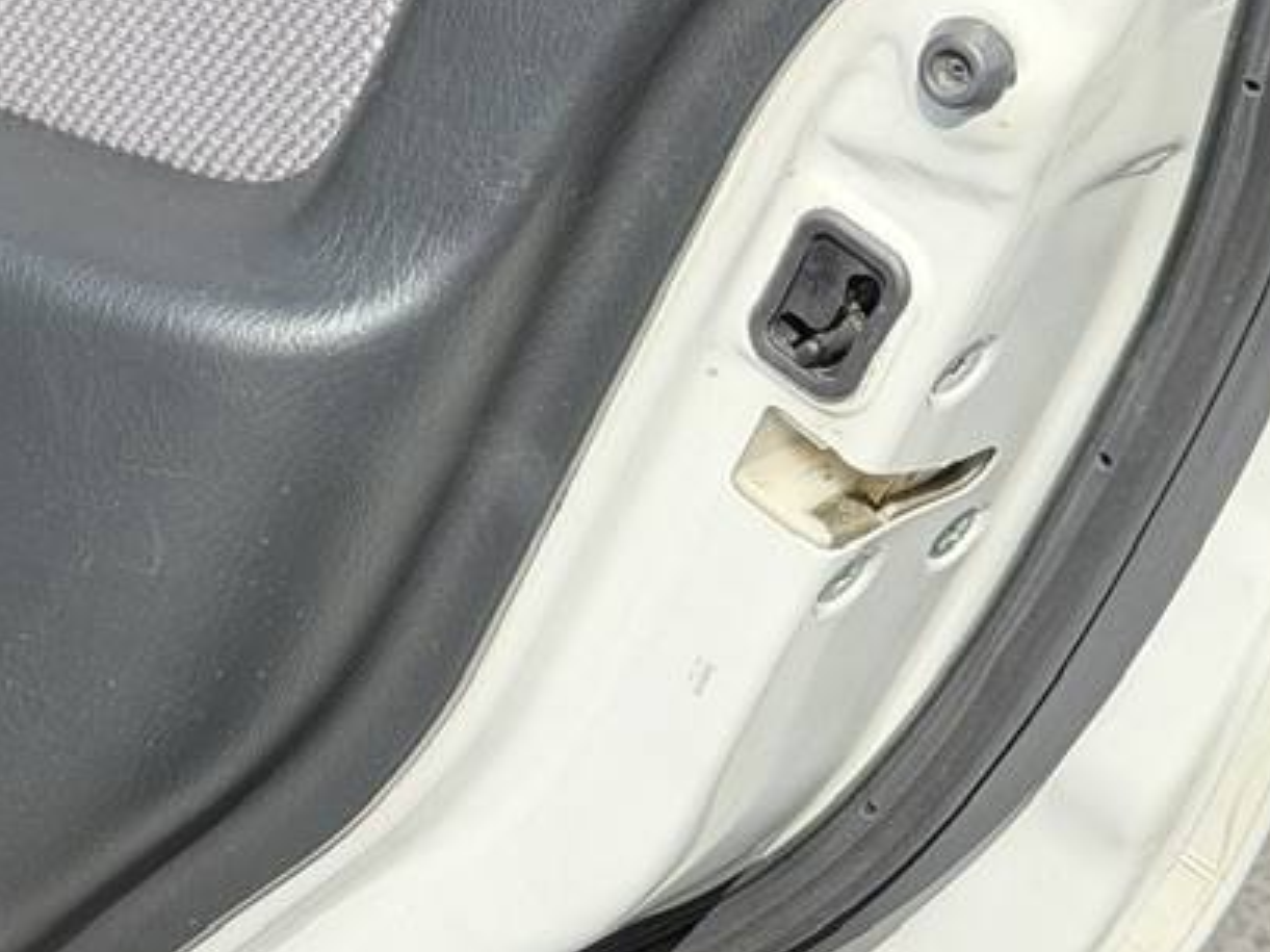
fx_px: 5538
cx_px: -630
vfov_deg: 9.8
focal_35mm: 151
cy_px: 281
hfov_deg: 12.4
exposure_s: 1/1185
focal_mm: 6.76
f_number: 1.78
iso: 64
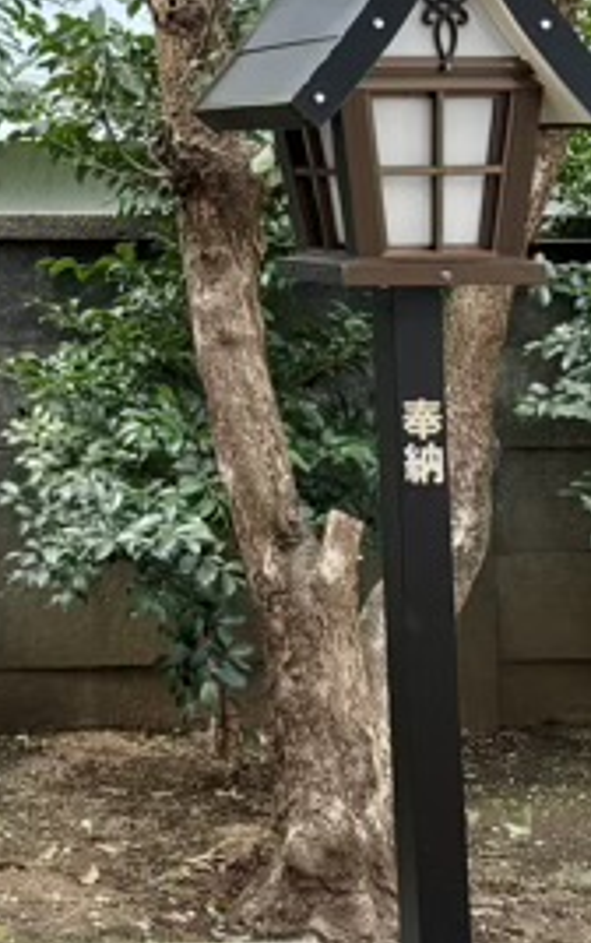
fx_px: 1852
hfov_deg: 15.0
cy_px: 76
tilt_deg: +3.9
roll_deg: -0.7
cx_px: -563
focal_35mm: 72
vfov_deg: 27.4
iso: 50
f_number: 1.6
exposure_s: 1/630
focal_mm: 5.96
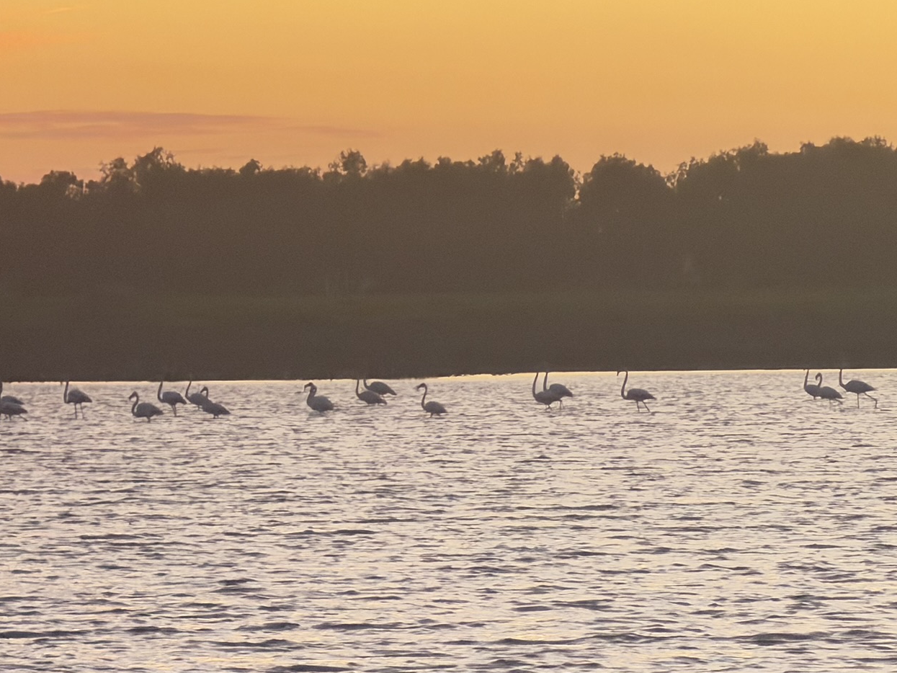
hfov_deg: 6.0
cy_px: 435
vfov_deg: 4.5
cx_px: 620
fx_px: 8526
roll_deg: +0.8
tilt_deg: -1.3
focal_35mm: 329
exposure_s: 1/59
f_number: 2.8
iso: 640
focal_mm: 16.89
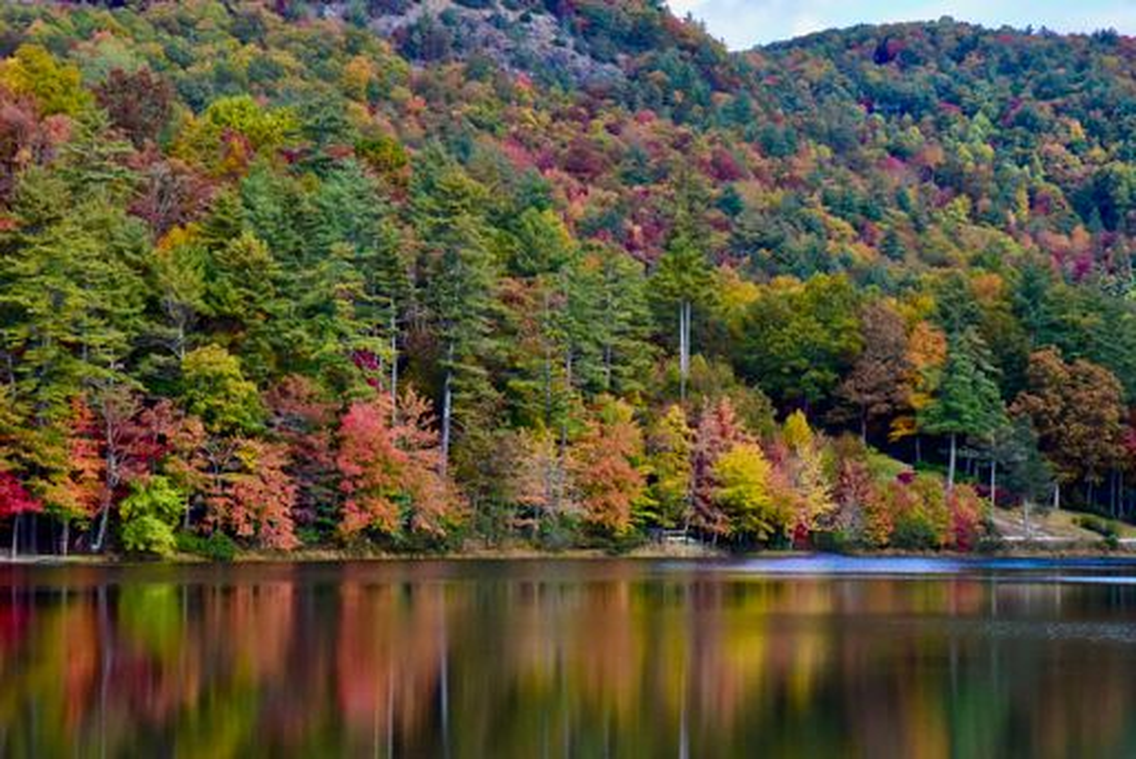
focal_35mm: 120
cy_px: 380
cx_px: 568
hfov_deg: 17.1
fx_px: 3789
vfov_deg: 11.4
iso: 10000
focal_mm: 120
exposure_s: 1/3200
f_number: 11
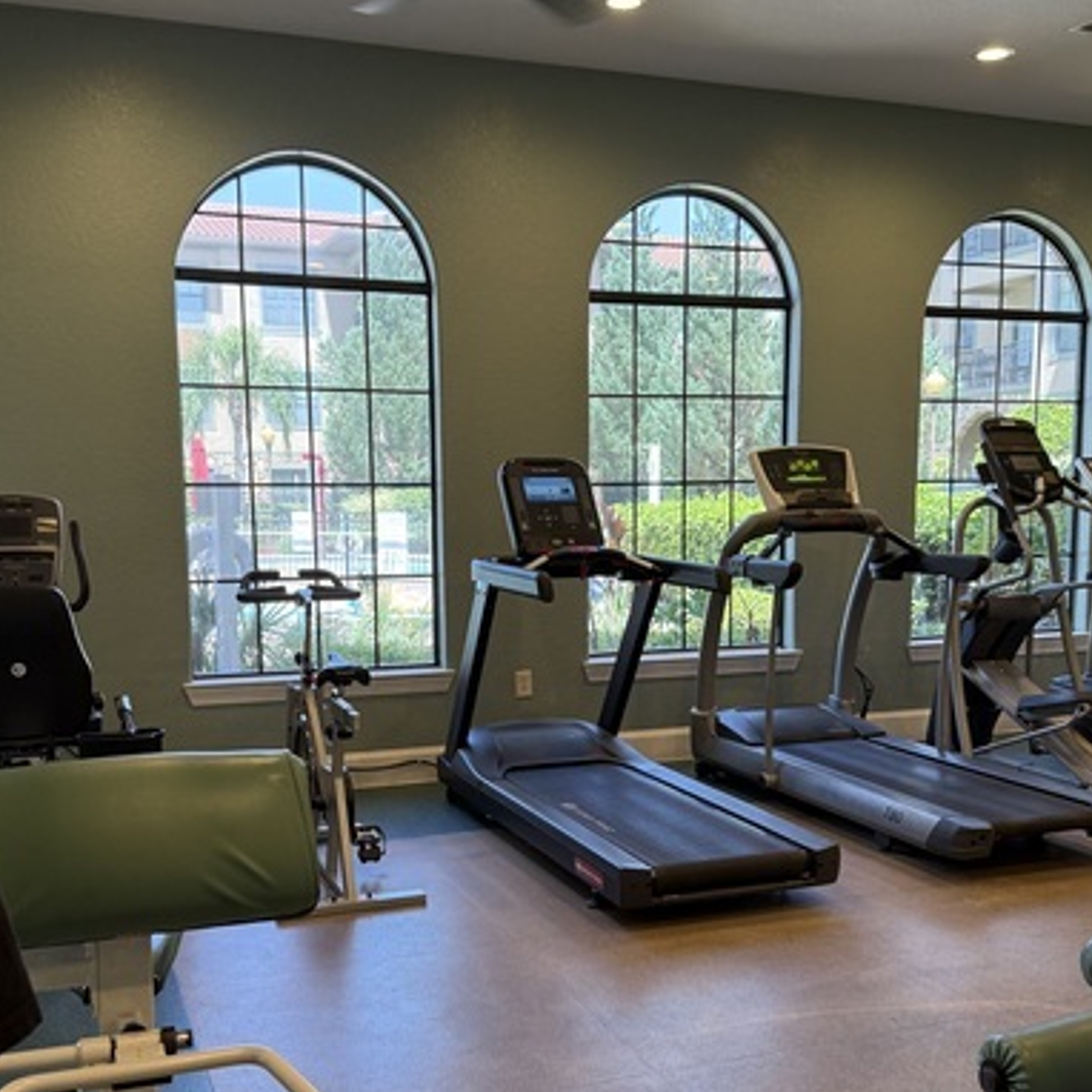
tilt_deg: -7.5
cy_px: 673
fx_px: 1321
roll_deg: -2.2
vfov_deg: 44.6
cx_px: 557
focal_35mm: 37
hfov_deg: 44.9
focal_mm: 6.76
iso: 160
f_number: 1.78
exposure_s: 1/60
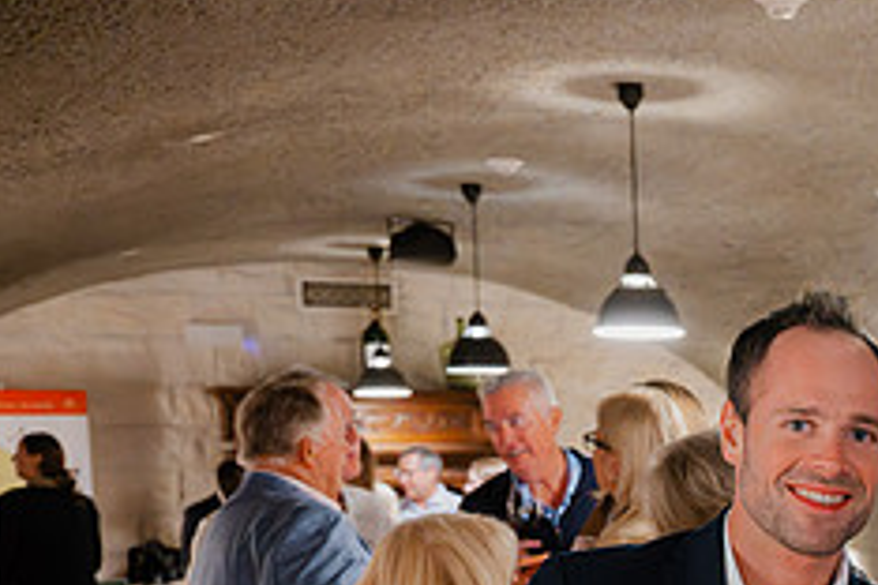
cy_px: 609
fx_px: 1780
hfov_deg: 25.0
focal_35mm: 73
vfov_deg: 18.1
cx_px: 1054
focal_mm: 29.5
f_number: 3.5
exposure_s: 1/60
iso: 5600
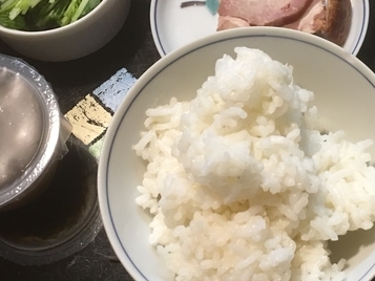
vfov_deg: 22.6
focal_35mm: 65
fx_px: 704
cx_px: 319
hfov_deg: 28.9
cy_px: 142
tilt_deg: -69.6
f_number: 2.2
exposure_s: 1/10
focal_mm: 4.15
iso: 80
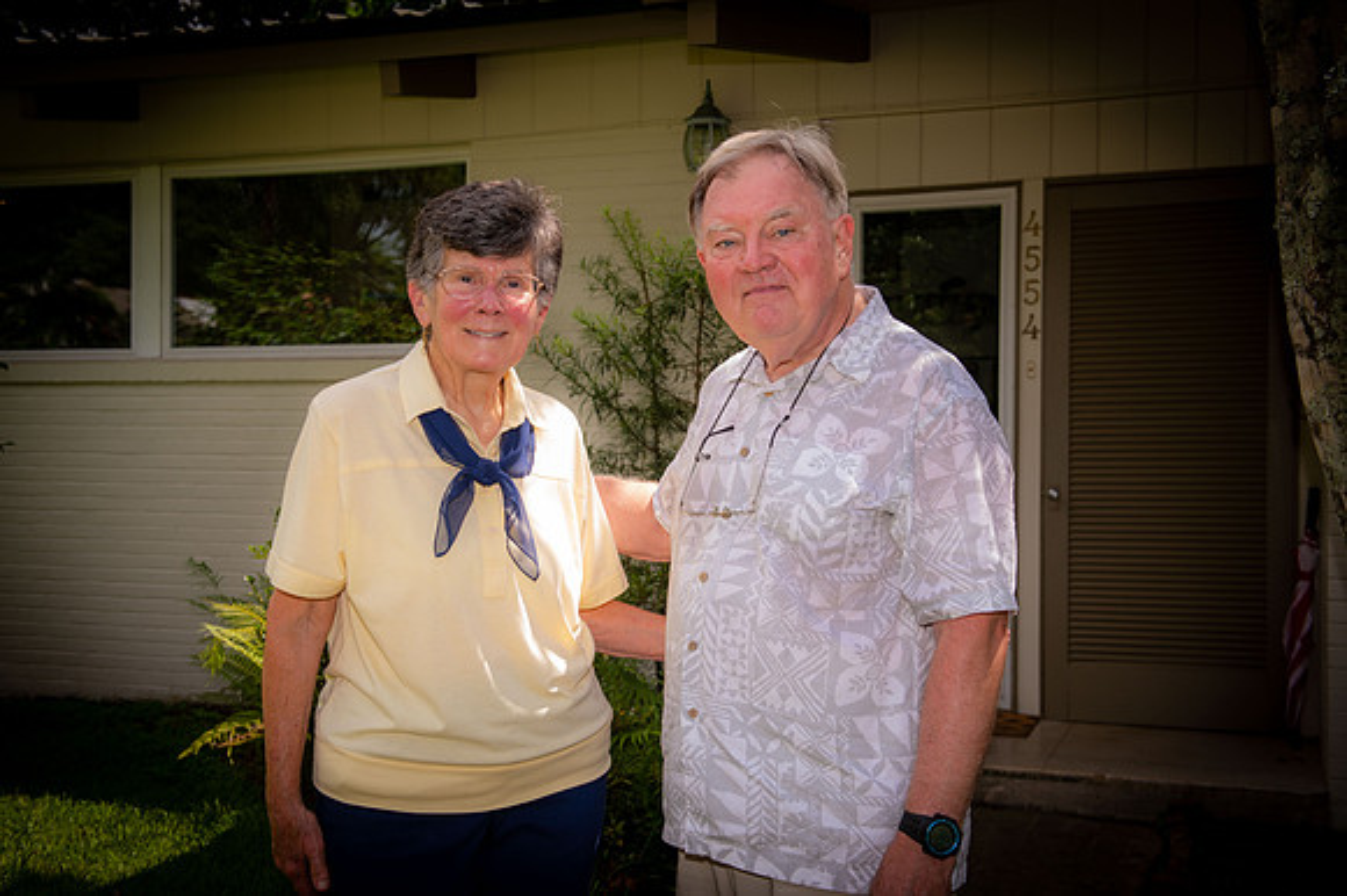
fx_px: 1645
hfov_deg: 44.5
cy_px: 448
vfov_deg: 30.5
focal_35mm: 44
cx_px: 674
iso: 64
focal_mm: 44
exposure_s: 1/160
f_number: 6.3
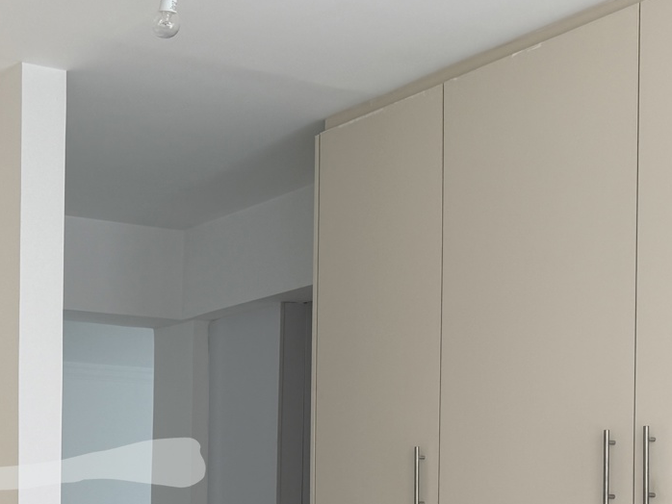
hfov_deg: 27.6
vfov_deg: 21.1
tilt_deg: -0.3
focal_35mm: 66
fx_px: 1282
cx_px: -3
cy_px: 565
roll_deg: -0.4
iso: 64
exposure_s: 1/164
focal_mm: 6.76
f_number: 1.78
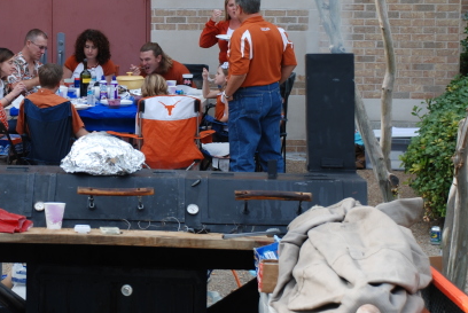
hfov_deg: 13.3
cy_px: 79
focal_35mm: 153
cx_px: 52
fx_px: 1991
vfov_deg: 9.0
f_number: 5.6
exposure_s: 1/125
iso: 100
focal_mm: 52
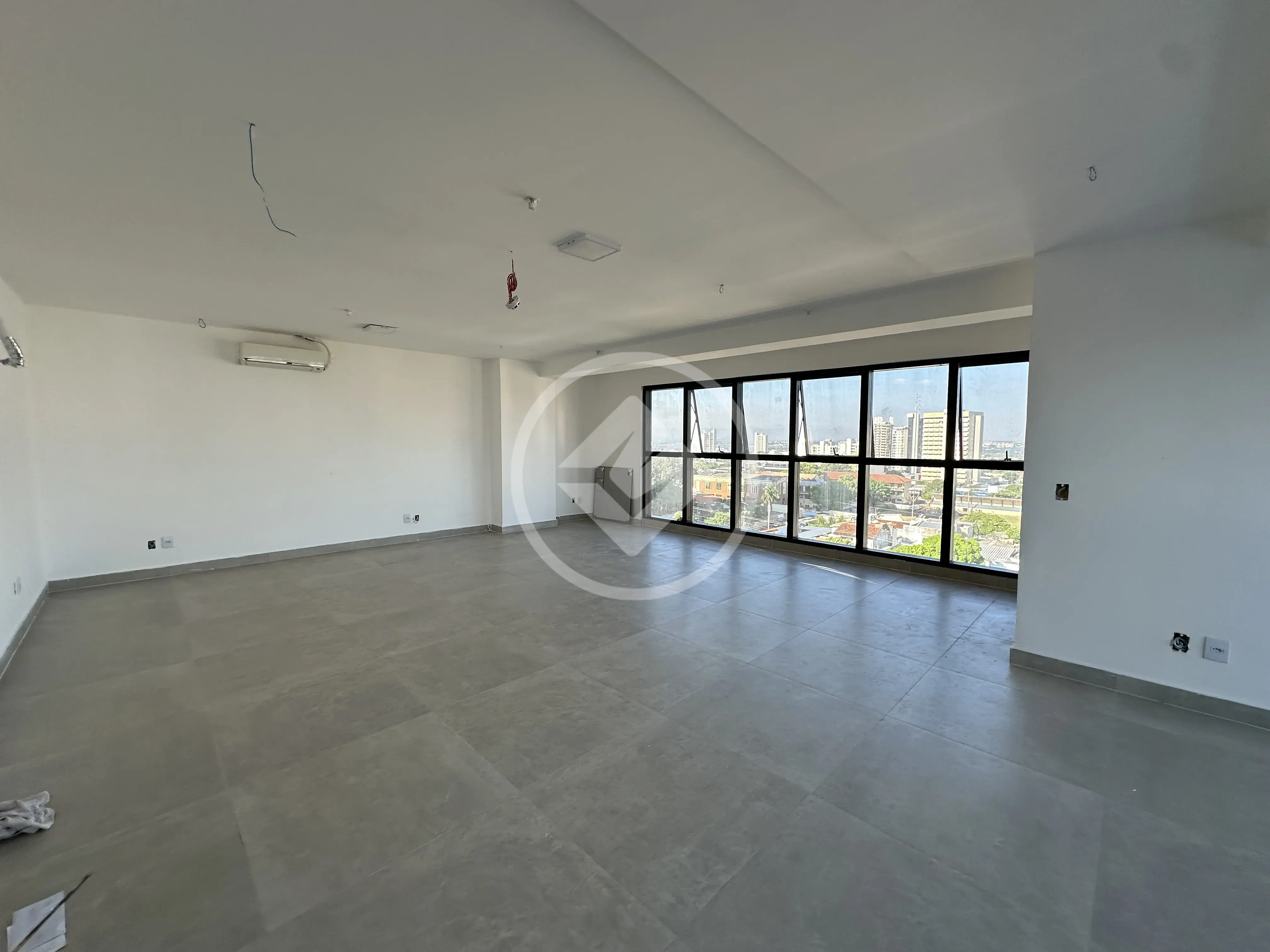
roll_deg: -0.4
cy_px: 476
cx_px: 635
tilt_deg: -5.8
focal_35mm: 14
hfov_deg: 102.1
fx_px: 514
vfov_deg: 85.7
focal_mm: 2.22
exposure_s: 1/105
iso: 40
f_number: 2.2
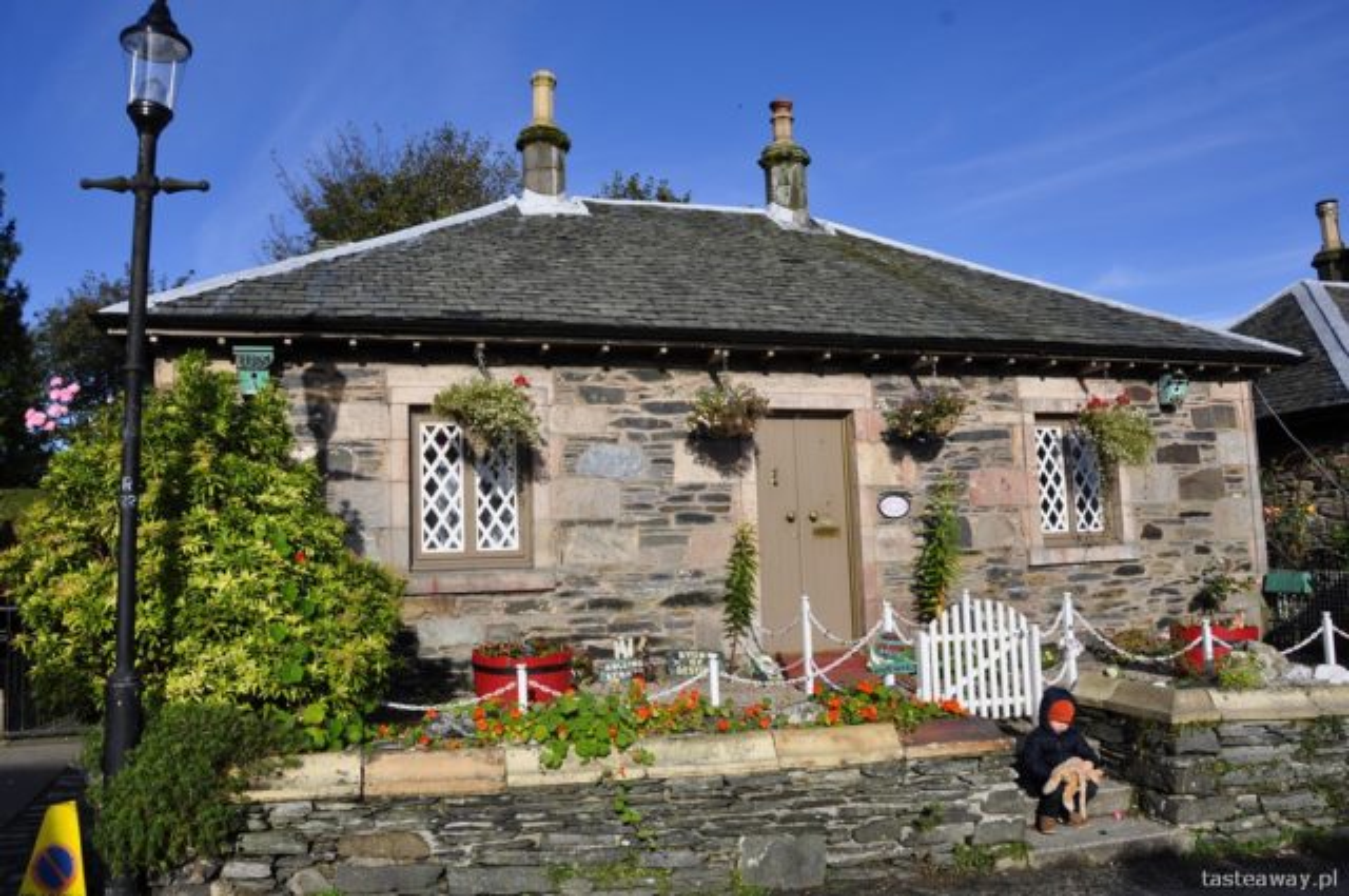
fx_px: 1010
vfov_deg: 47.8
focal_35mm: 27
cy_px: 448
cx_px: 674
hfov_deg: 67.4
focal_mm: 18
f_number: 10
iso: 200
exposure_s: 1/320
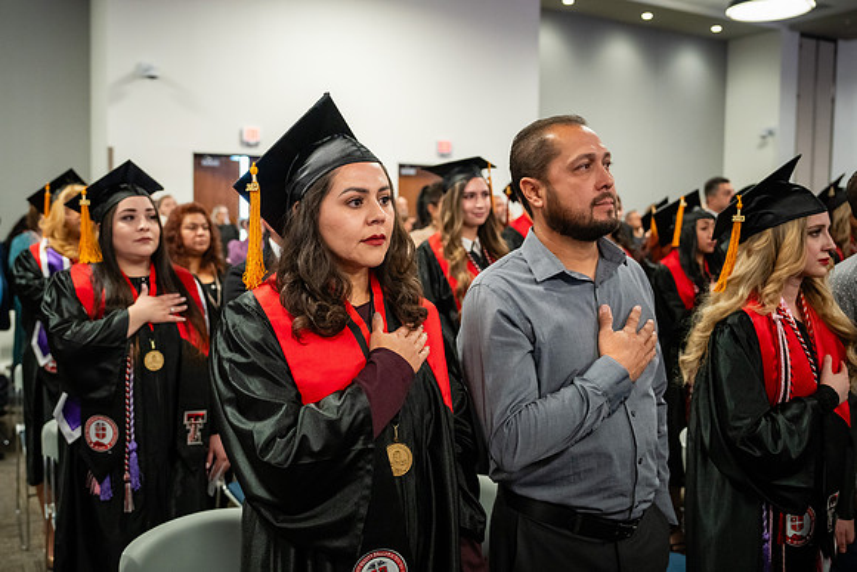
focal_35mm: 34
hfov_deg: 56.2
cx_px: 384
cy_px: 264
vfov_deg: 39.3
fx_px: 801
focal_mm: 30
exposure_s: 1/160
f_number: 2.8
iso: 3200
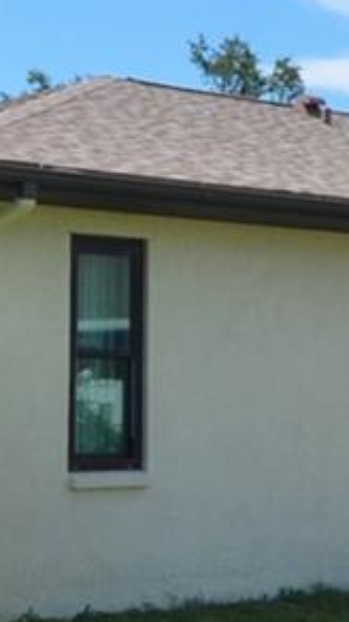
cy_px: 291
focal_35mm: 206
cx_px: 162
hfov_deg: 5.9
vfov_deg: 10.5
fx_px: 3393
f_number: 9
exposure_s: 1/320
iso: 100
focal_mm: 24
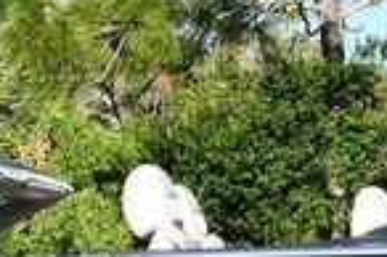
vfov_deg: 5.6
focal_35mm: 246
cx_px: 77
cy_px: 162
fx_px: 2642
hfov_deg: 8.4
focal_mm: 28
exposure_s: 1/250
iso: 160
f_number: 8
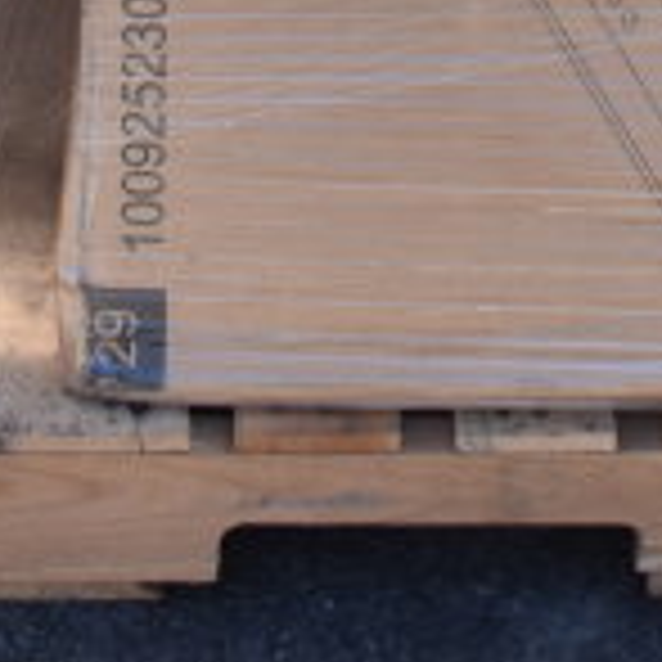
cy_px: -1097
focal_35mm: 167
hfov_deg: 10.2
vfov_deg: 9.1
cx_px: 914
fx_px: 3606
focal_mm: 21
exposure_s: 1/160
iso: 200
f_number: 6.3
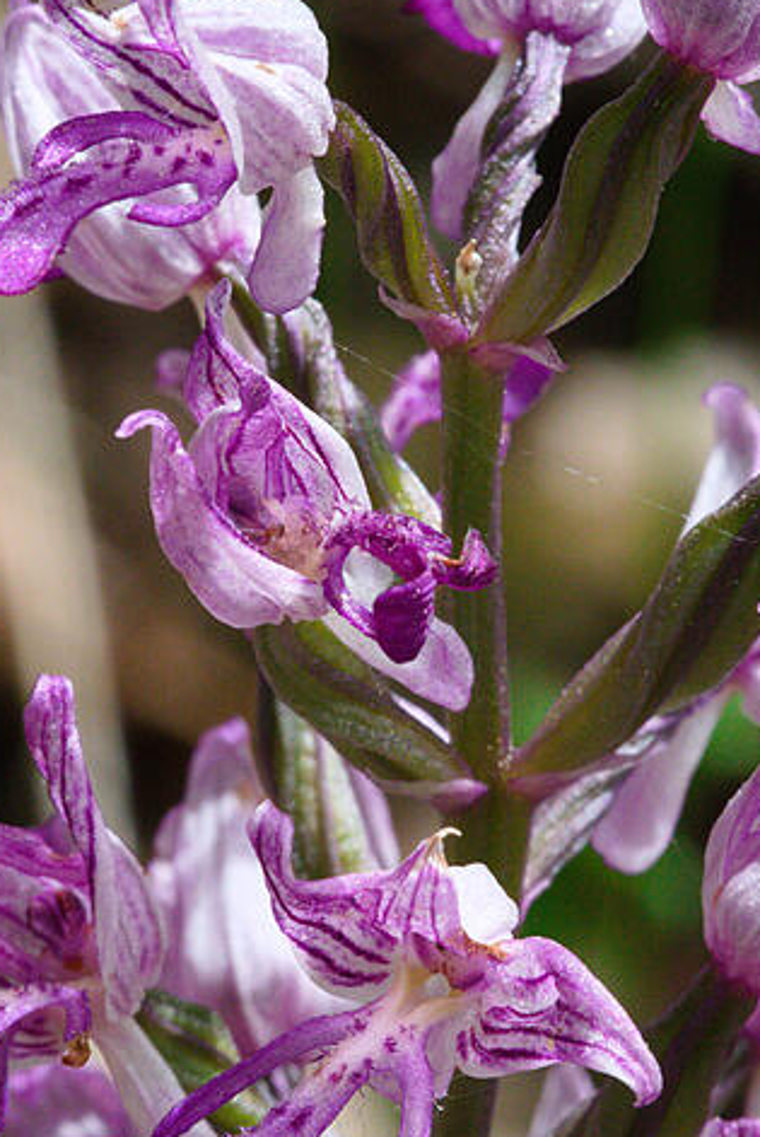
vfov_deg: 10.2
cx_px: 320
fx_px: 6351
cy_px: 642
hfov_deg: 6.8
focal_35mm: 201
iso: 3200
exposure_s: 1/160
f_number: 18
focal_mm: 90
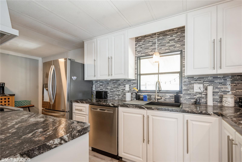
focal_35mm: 16
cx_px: 121
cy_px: 81
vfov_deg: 72.0
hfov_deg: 95.0
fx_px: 111
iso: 200
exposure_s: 1/8
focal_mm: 11
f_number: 8
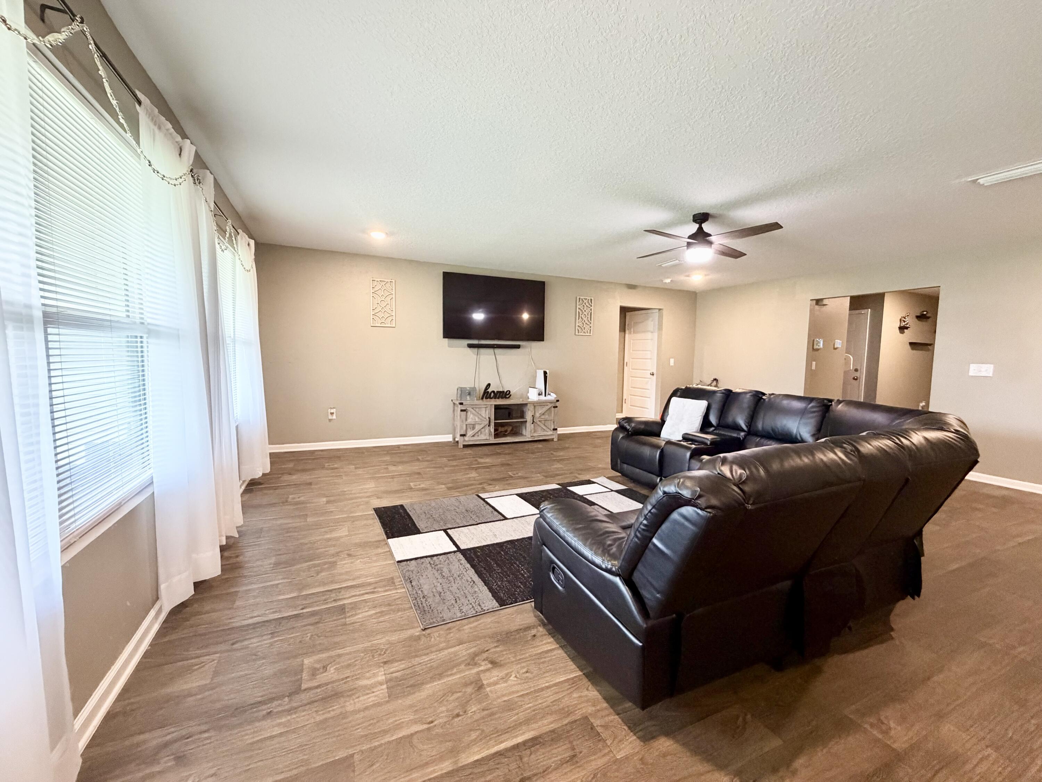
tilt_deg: -4.3
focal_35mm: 14
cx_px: 521
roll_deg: -1.0
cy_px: 391
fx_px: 421
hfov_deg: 102.1
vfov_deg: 85.7
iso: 500
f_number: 2.2
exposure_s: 1/60
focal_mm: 2.22
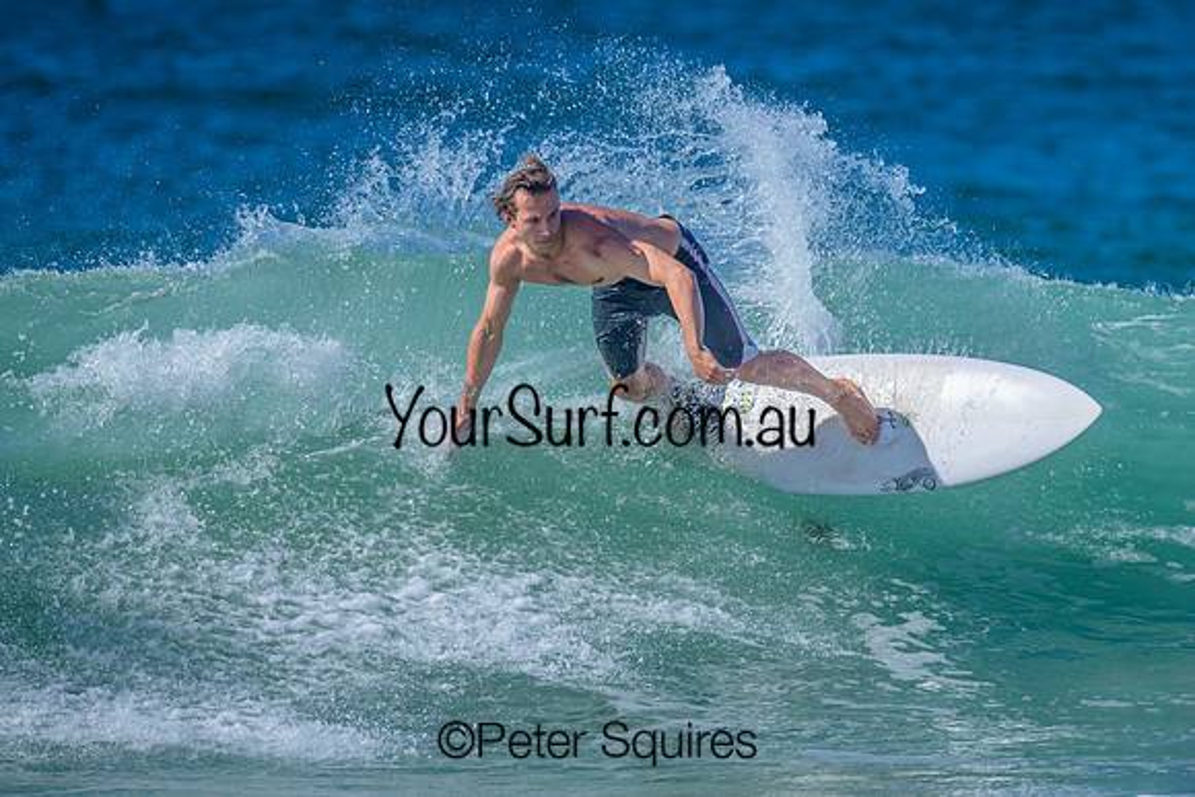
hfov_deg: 1.9
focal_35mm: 1099
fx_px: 36473
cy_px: 370
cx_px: 661
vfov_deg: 1.3
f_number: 6.3
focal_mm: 800
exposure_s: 1/2000
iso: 320
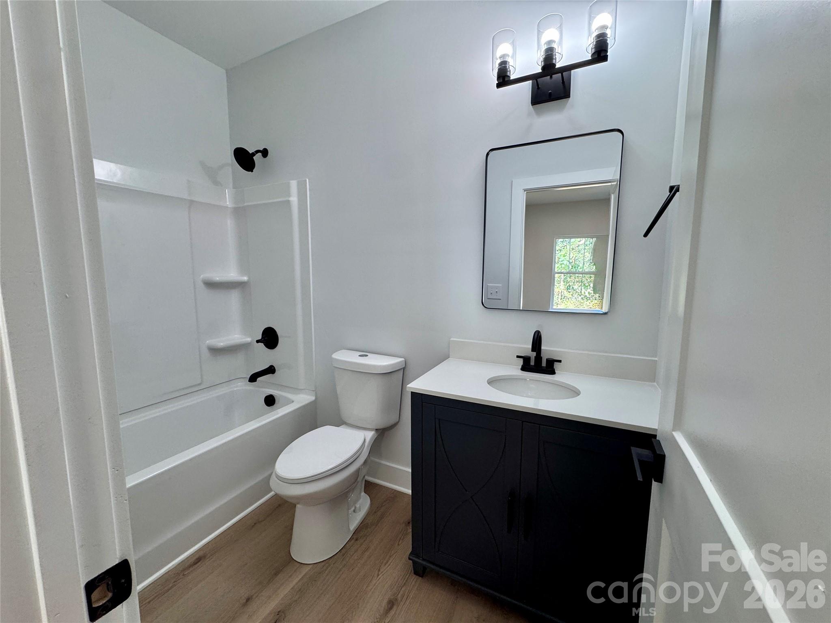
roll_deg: +0.5
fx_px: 336
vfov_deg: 85.7
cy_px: 312
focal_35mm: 14
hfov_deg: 102.1
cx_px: 416
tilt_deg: -8.5
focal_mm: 2.22
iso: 160
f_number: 2.2
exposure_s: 1/120
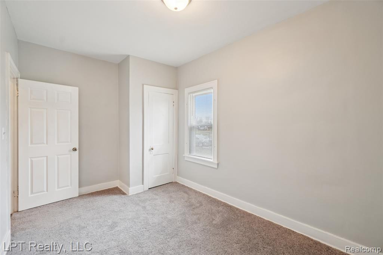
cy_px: 128
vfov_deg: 77.3
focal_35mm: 15
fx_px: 160
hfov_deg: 100.4
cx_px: 192
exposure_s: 1/15
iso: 400
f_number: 8
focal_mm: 10
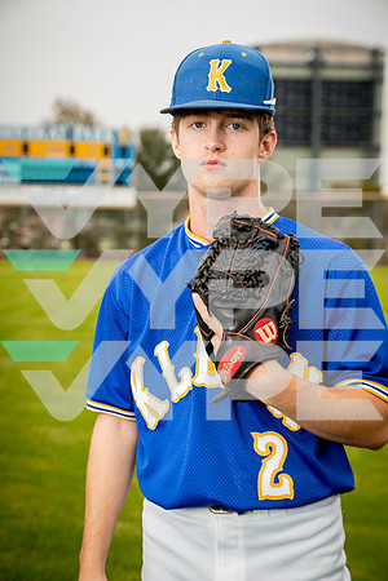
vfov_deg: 32.4
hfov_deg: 21.9
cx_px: 194
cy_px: 290
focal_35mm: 62
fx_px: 1002
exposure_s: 1/250
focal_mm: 62
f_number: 4
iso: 200
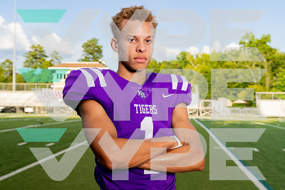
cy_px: 95
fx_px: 396
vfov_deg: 27.0
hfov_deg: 39.6
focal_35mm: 50
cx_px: 142
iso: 200
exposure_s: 1/500
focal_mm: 50
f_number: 5.6
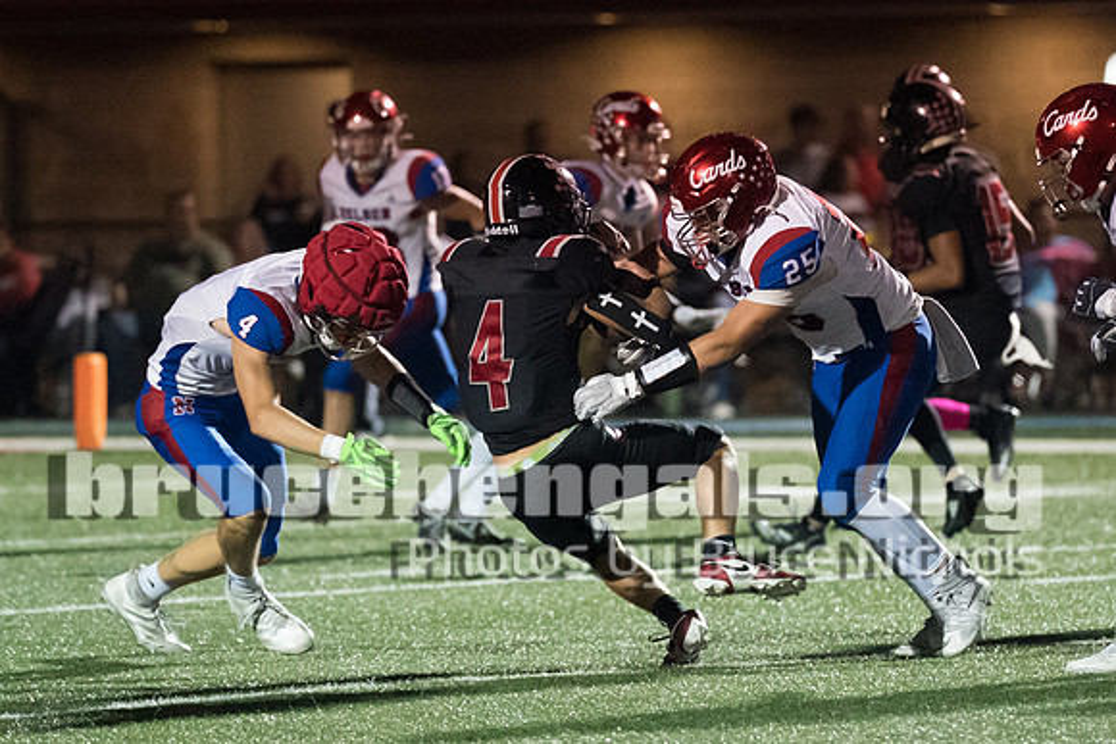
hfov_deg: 4.9
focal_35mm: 420
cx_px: 656
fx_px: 13027
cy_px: 308
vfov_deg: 3.3
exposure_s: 1/1000
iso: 12800
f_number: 2.8
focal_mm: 200
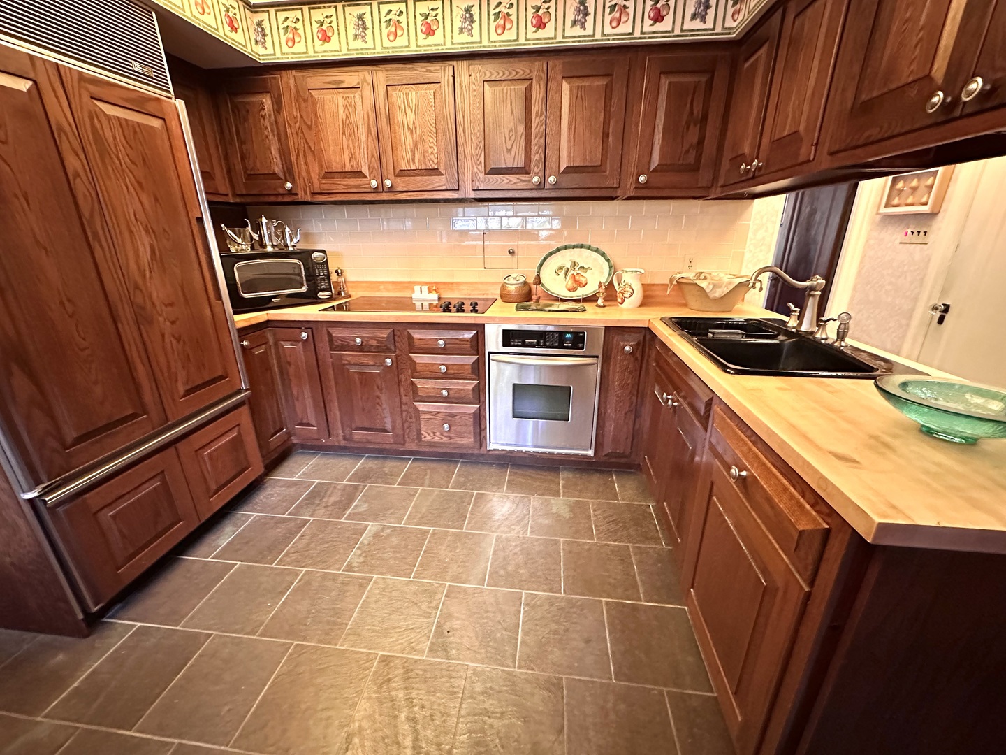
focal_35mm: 14
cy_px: 378
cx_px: 503
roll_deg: +0.6
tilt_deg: -19.0
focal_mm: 2.22
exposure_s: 1/40
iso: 800
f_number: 2.2
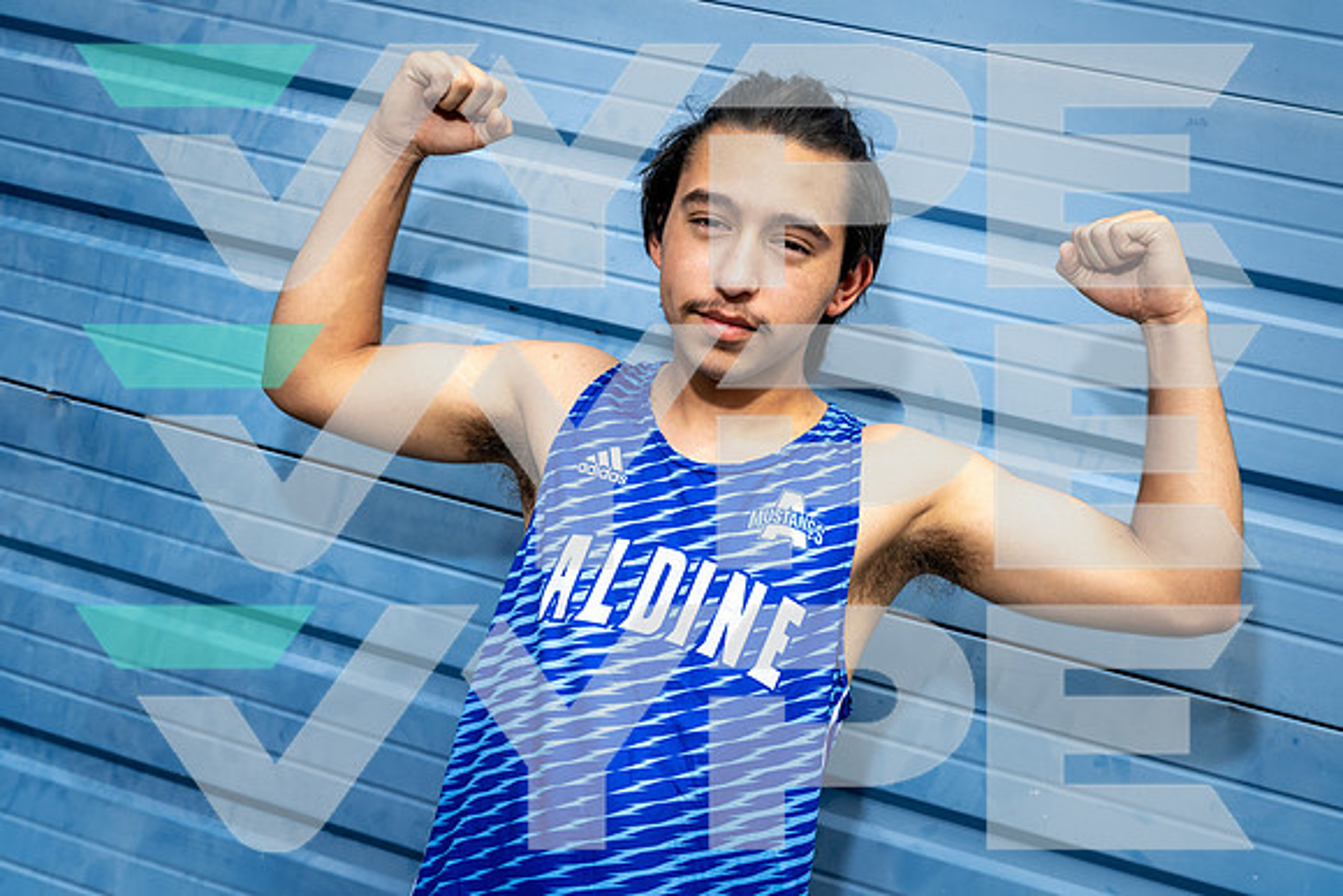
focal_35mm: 40
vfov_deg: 33.4
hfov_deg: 48.4
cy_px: 448
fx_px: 1493
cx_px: 672
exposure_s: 1/125
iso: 100
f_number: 8
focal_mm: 40
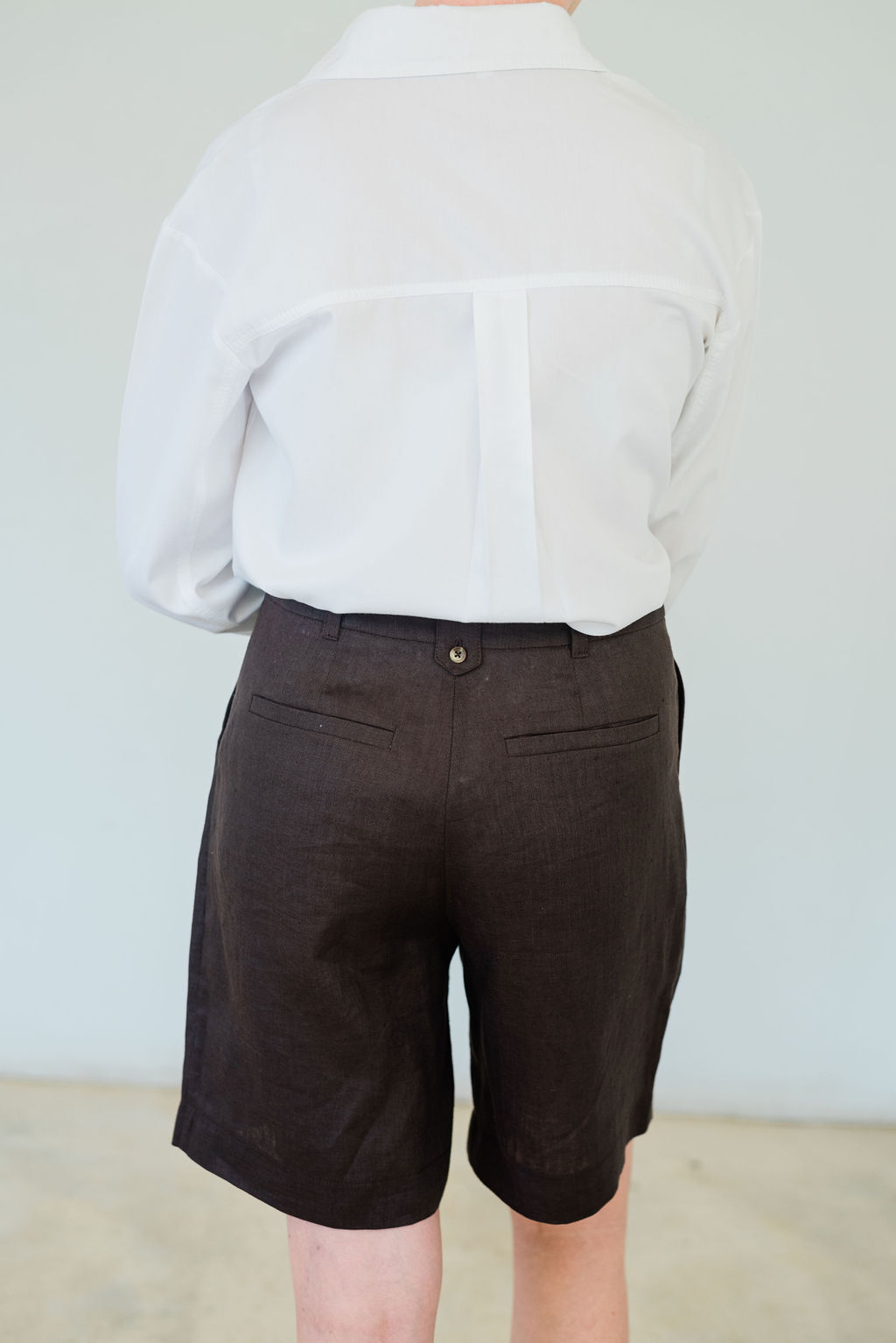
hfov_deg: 27.0
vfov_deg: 39.6
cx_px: 448
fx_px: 1865
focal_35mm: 50
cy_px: 672
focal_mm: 50
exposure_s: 1/320
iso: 500
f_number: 3.5
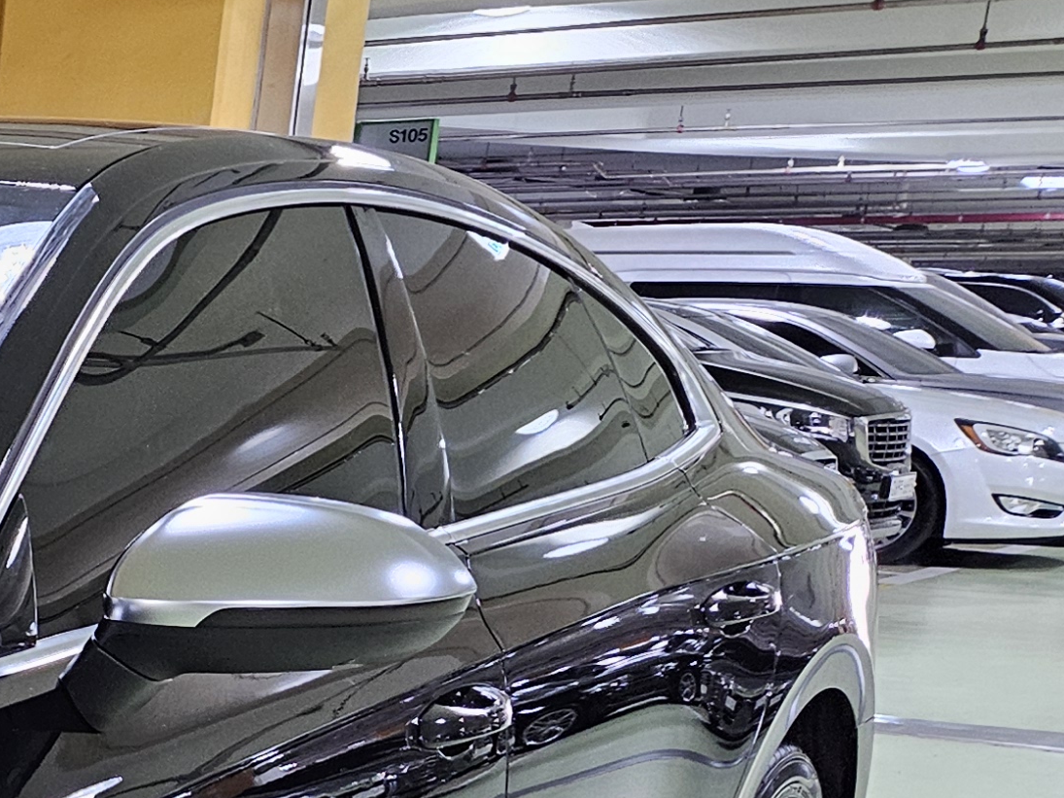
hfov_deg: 18.4
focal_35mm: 84
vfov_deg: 16.8
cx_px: -829
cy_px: 954
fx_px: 2582
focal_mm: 5.4
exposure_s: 1/38.1
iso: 250
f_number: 1.8
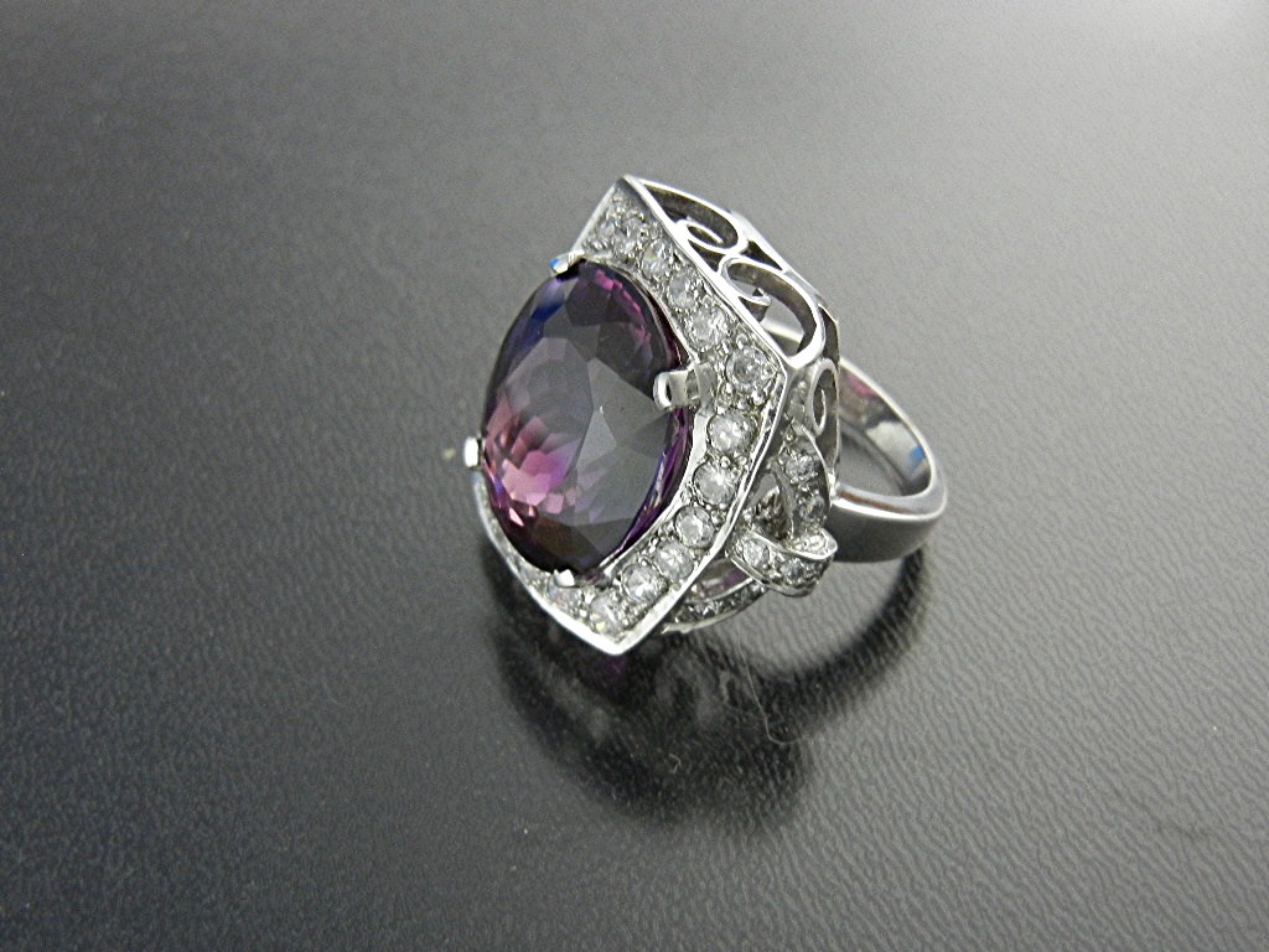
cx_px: 634
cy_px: 476
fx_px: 2163
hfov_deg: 32.7
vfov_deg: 24.8
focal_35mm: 59
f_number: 4
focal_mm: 10.6
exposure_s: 1/19
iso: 400
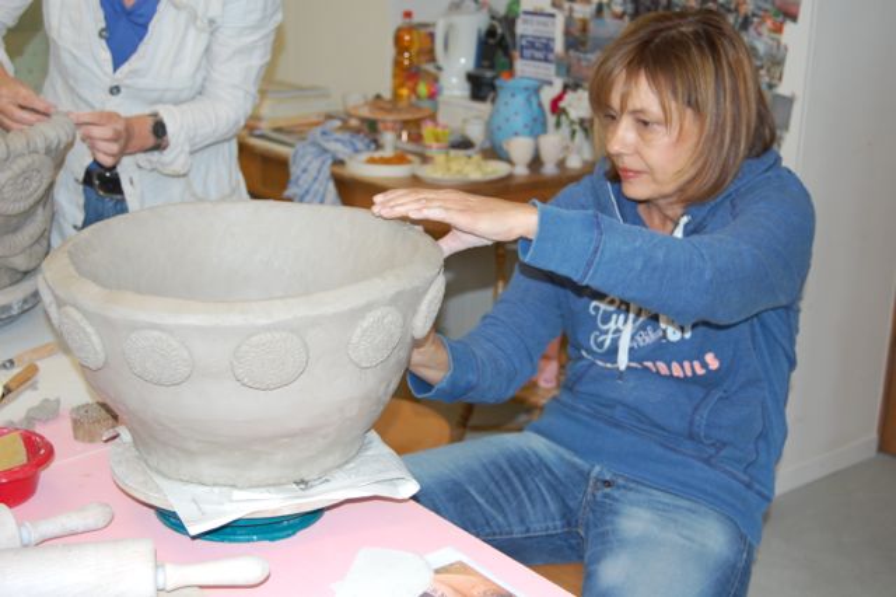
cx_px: 448
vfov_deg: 25.7
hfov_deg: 37.9
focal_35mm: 52
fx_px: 1306
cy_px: 298
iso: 400
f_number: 4.8
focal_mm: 35
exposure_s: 1/60
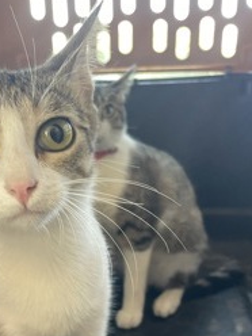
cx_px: 87
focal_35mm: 44
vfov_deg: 41.2
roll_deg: +2.9
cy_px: 267
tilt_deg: -20.0
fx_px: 427
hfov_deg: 32.6
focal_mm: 4.2
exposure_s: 1/60
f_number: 1.6
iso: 200
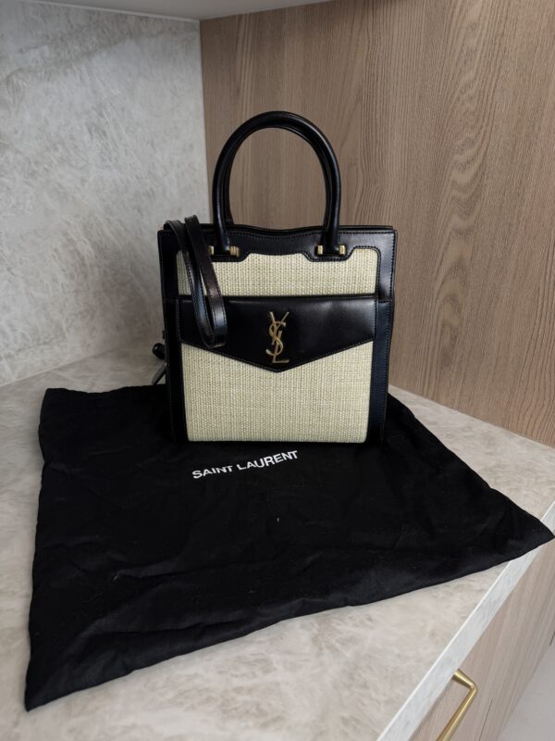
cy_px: 370
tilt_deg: -26.5
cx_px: 278
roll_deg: +0.0
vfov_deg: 71.6
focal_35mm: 24
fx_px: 513
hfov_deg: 56.8
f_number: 1.78
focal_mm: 6.76
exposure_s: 1/120
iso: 80
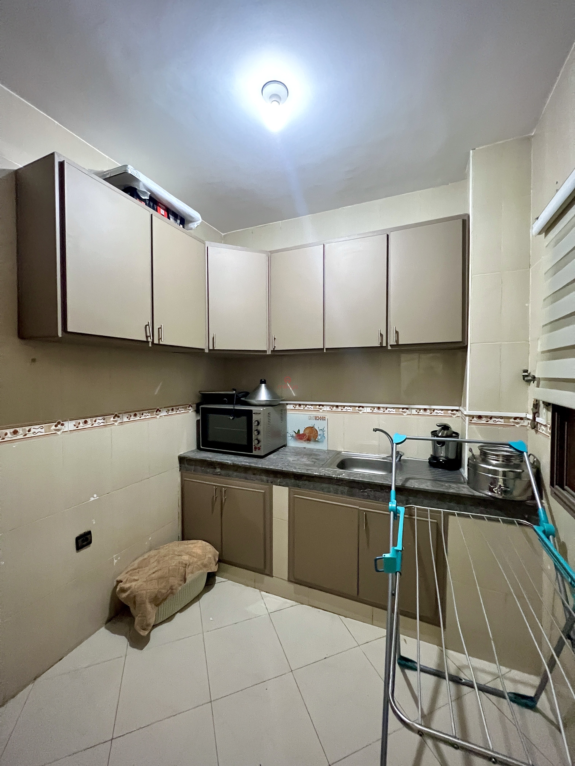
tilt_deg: -1.5
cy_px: 383
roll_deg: +0.5
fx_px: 288
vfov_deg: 106.2
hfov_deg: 89.9
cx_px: 288
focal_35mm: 13
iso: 640
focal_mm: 1.57
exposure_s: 1/50
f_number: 1.8
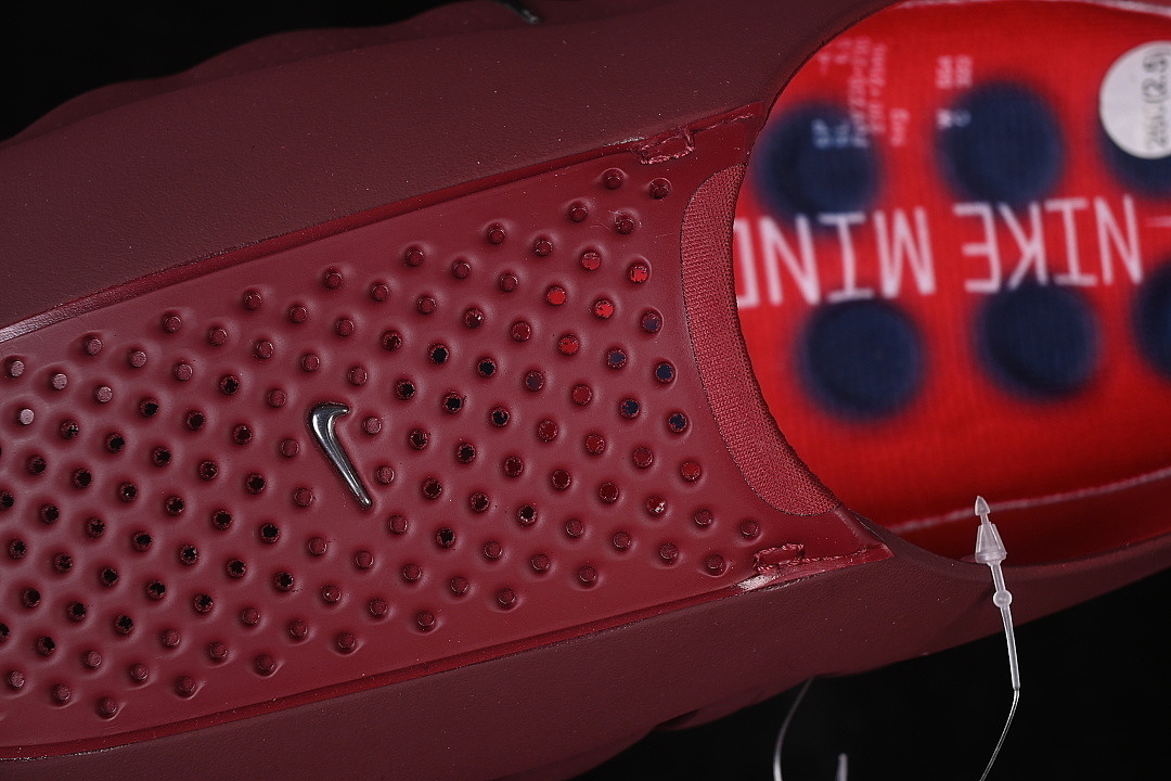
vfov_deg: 18.2
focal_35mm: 75
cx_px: 586
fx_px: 2439
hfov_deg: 27.0
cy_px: 390
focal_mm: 50
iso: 160
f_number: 7.1
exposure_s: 1/60
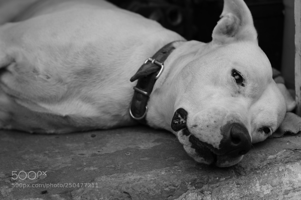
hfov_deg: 27.0
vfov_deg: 18.2
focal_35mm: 75
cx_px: 150
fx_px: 627
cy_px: 100
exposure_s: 1/50
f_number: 4.5
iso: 200
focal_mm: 50
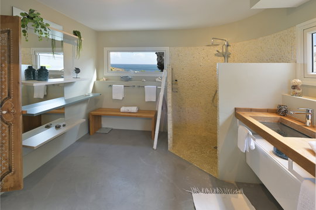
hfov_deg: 104.3
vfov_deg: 81.2
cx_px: 158
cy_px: 105
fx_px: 123
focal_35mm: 14
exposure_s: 1/8
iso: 250
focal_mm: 14
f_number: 13
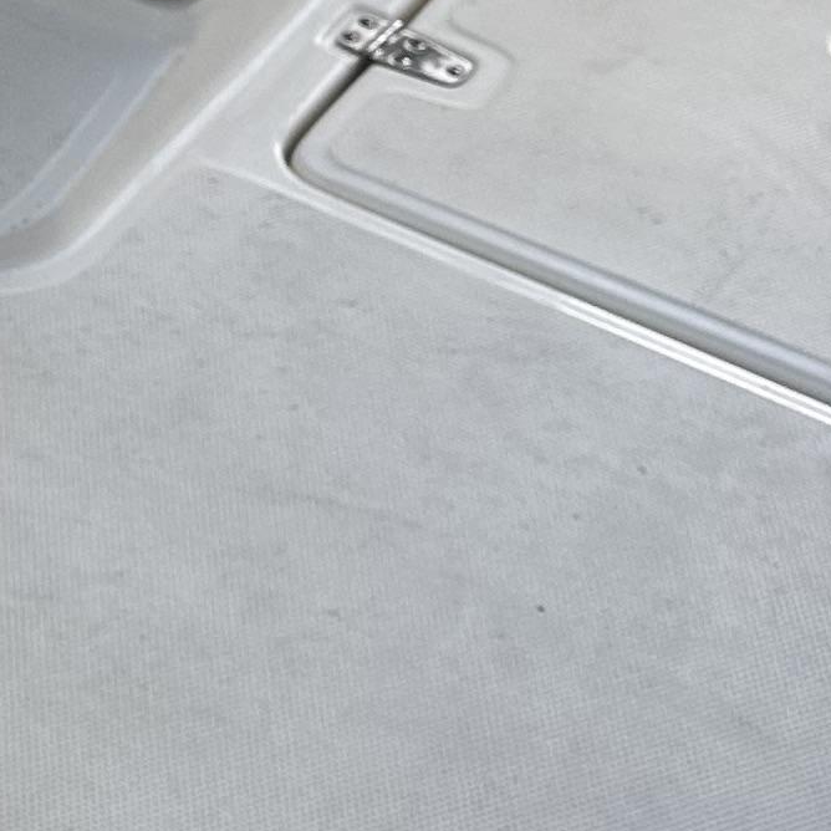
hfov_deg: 11.6
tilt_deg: -34.3
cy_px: -30
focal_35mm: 128
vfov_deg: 13.4
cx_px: -1065
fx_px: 3476
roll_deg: +2.2
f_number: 1.78
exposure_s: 1/444
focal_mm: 6.86
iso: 80
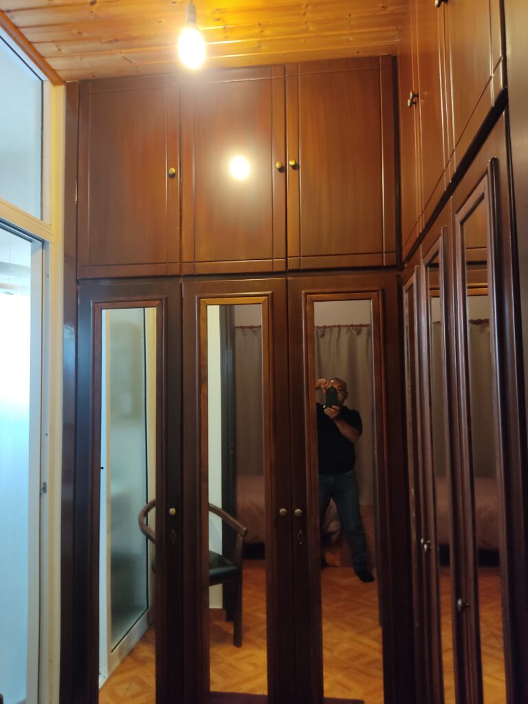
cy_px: 352
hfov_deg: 53.1
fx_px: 529
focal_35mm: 26
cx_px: 264
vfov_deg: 67.3
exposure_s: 1/25
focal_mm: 4.74
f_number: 1.79
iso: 440
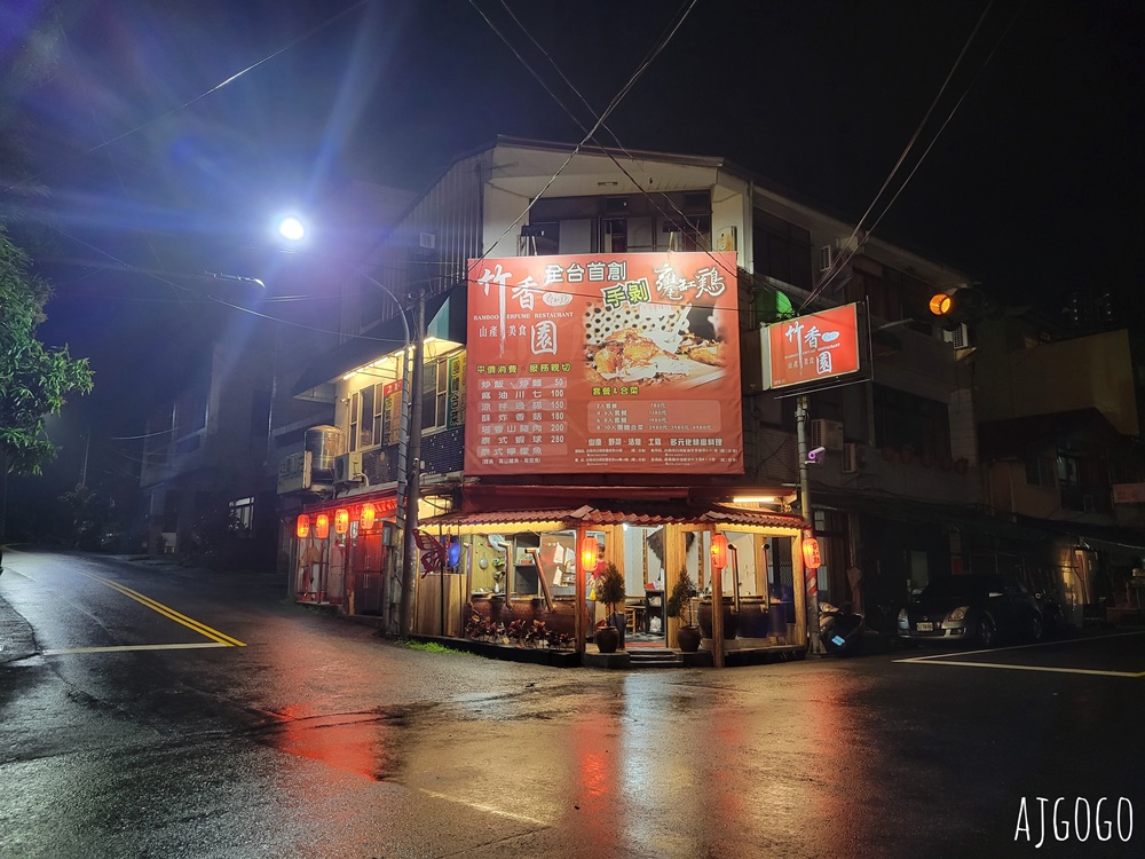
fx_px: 860
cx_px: 572
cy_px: 430
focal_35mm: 26
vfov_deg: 53.1
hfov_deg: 67.3
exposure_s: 1/39
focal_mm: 5.4
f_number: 1.8
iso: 250
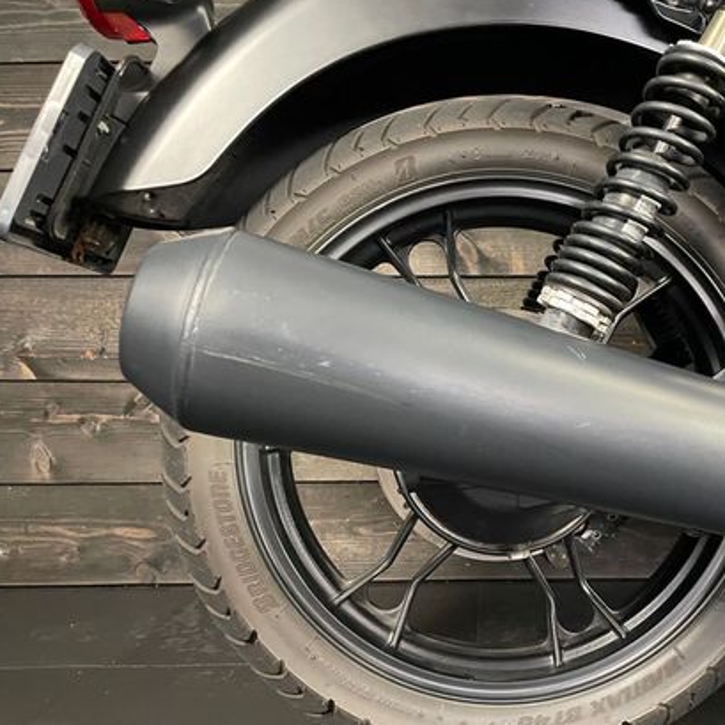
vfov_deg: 45.9
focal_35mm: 36
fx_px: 853
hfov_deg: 45.3
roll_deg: +1.0
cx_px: 491
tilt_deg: -2.9
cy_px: 415
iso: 500
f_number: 1.6
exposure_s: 1/25
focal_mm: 4.2
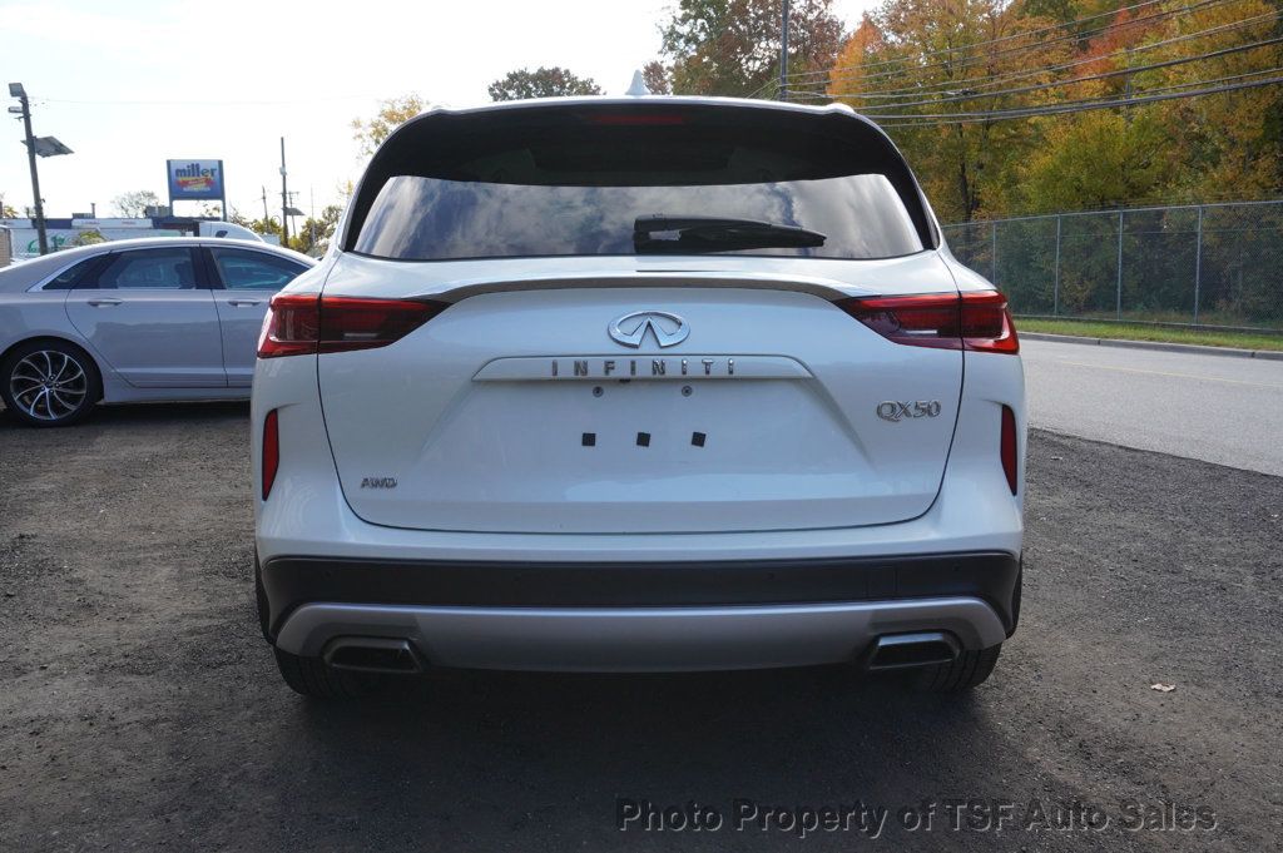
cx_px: 642
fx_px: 1175
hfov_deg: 57.3
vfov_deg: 39.9
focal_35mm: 33
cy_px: 426
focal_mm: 22
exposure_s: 1/250
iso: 320
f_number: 9
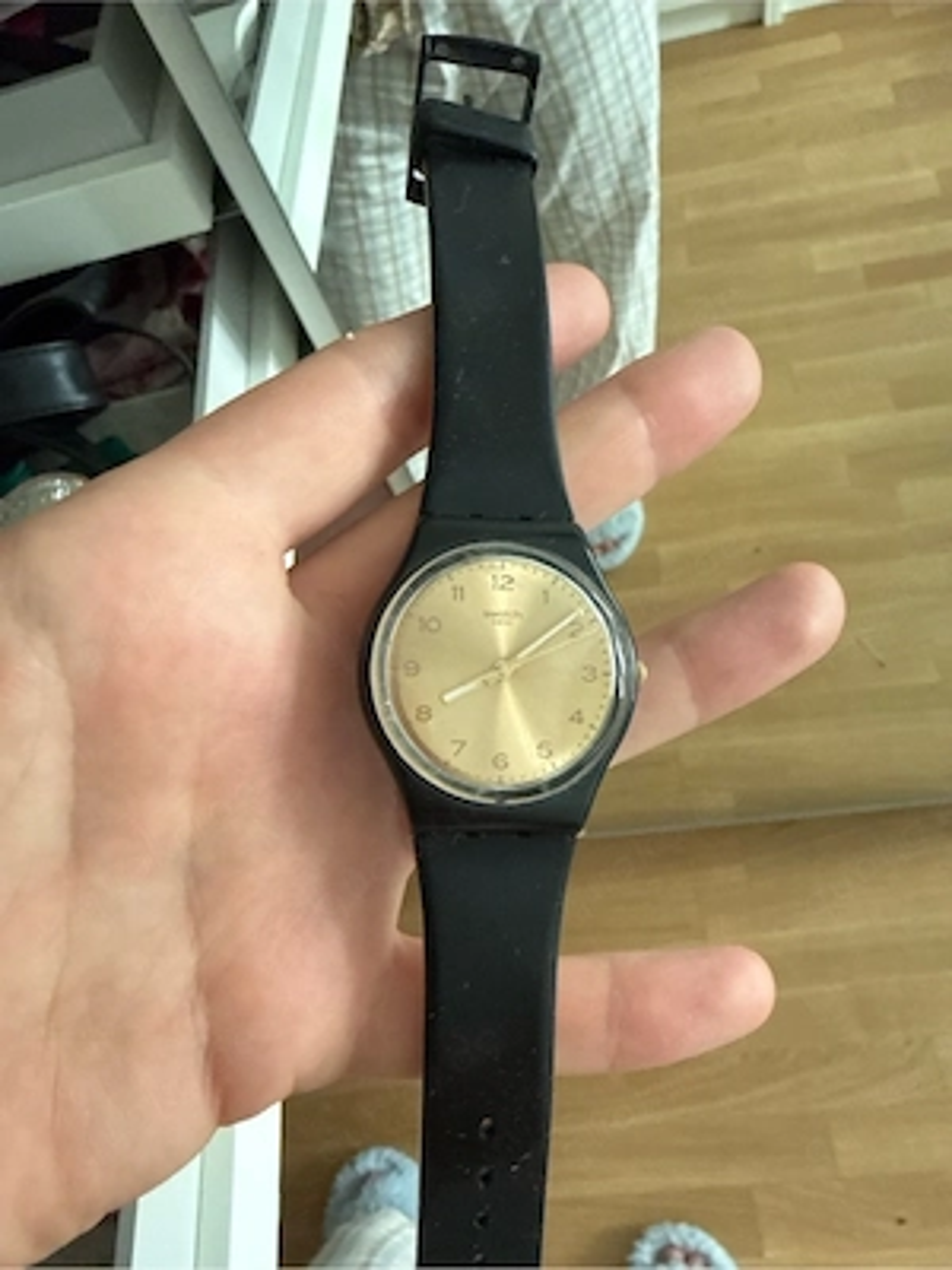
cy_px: 635
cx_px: 476
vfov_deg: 69.4
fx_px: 917
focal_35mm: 25
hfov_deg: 54.9
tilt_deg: -59.0
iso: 800
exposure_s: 1/60
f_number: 2.2
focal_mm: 2.22
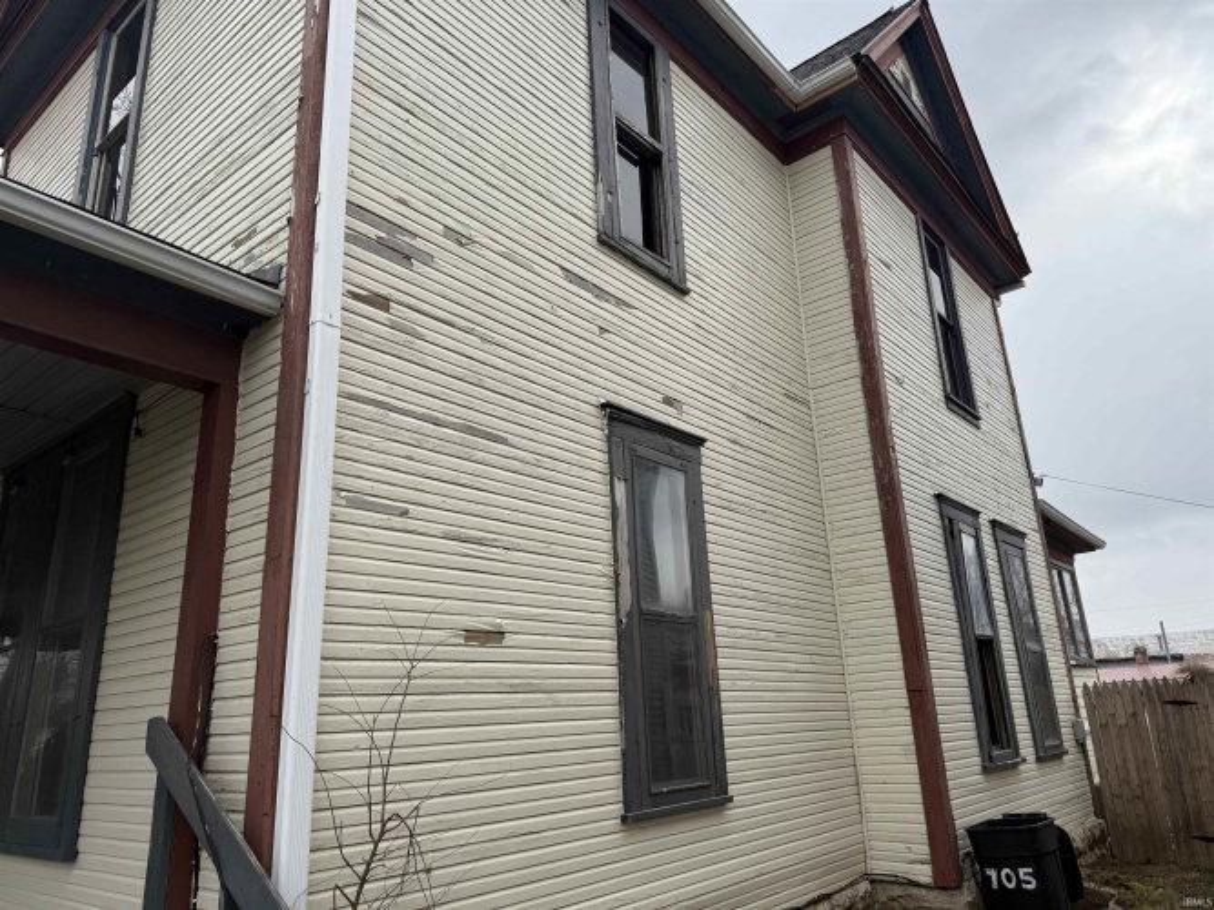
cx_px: 607
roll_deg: +2.5
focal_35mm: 24
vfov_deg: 56.8
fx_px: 842
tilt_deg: +17.6
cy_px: 455
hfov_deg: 71.6
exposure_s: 1/2169
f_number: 1.78
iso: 100
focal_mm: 6.76
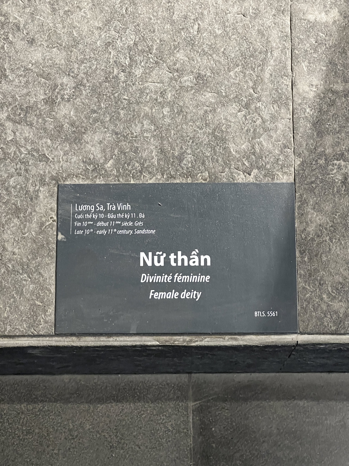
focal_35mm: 77
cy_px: 233
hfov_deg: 19.1
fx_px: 1035
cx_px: 174
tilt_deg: -76.2
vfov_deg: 25.3
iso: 640
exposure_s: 1/34
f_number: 2.8
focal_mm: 9
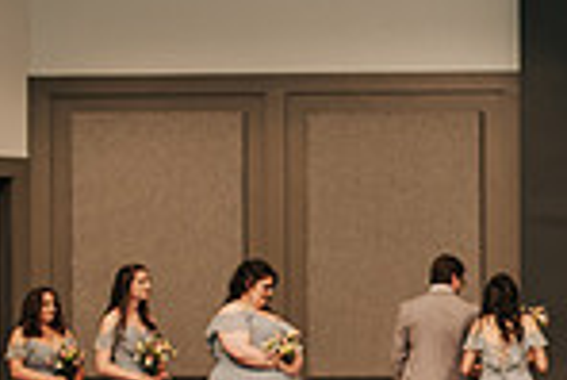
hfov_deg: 9.8
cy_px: 455
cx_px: 919
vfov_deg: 6.8
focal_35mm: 202
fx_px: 3185
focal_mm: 50
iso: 1000
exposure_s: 1/200
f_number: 3.2
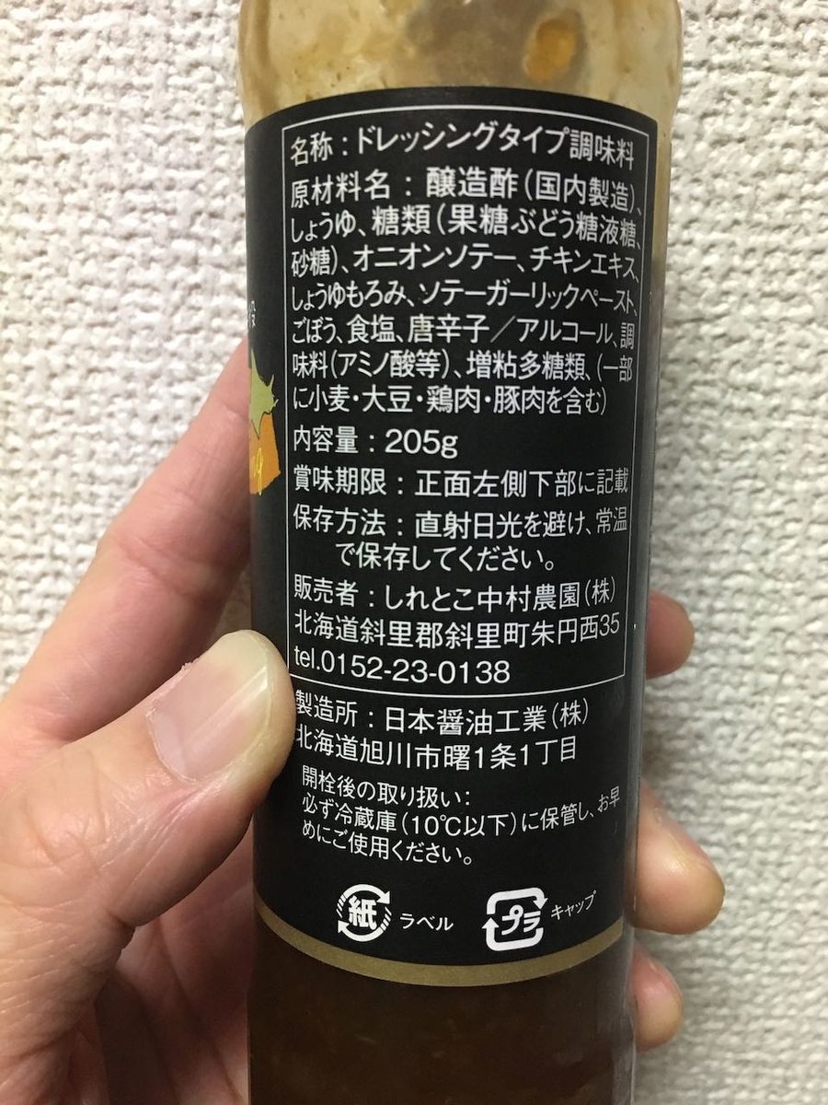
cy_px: 552
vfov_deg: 61.7
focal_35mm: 29
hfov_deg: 48.2
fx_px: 925
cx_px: 414
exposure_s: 1/20
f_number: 2.2
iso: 200
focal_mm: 4.15
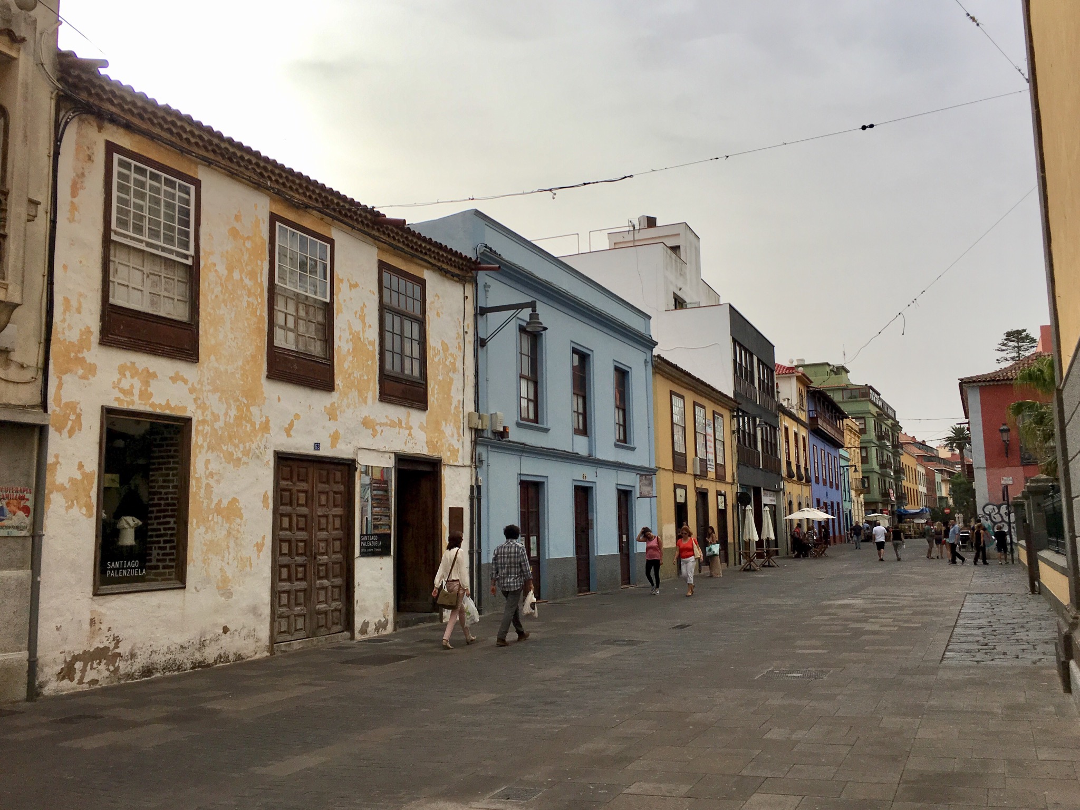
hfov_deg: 61.7
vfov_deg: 48.2
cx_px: 540
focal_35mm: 29
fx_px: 905
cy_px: 405
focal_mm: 4.15
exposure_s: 1/2079
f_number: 2.2
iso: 25
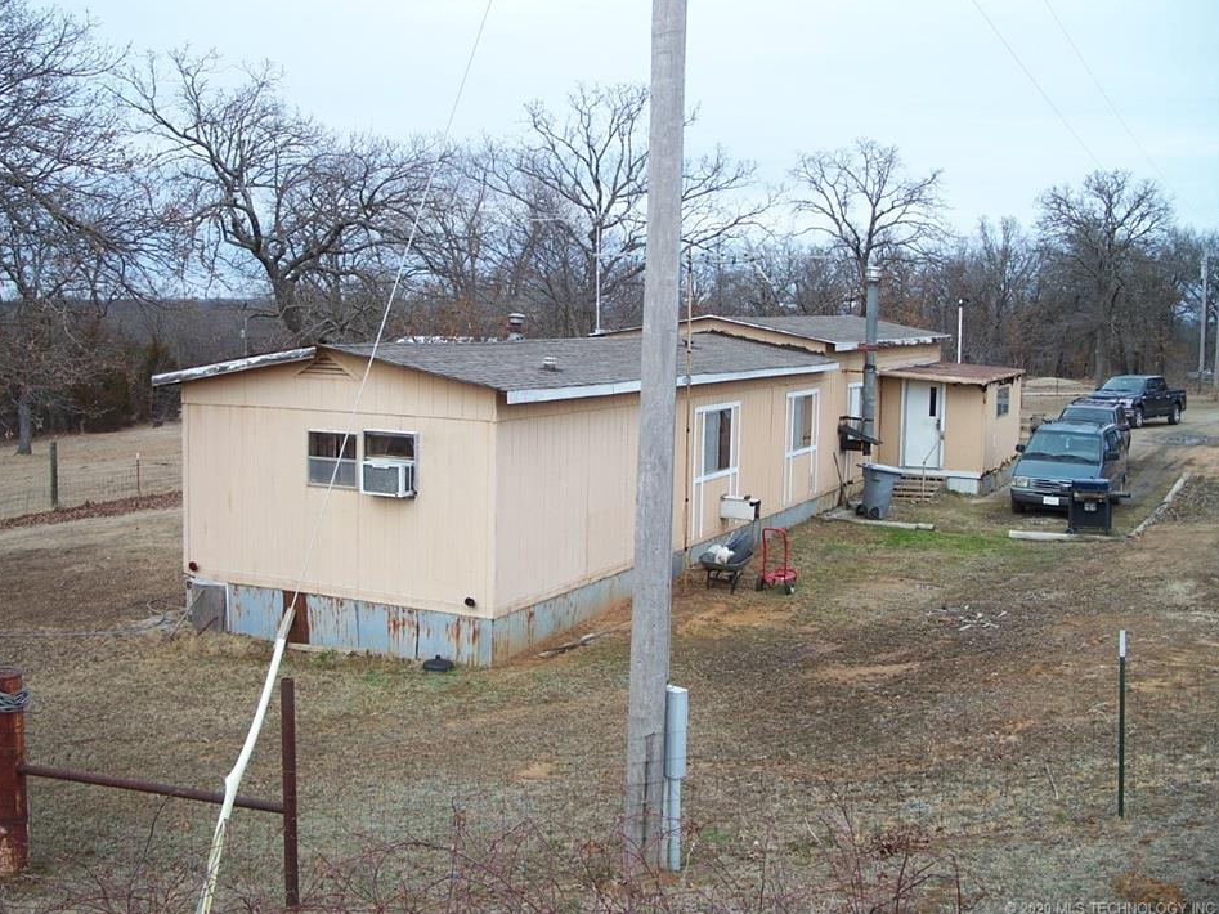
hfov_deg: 46.8
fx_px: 1408
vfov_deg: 35.9
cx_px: 569
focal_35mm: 40
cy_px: 425
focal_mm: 7.8
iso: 64
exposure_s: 1/500
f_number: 2.8
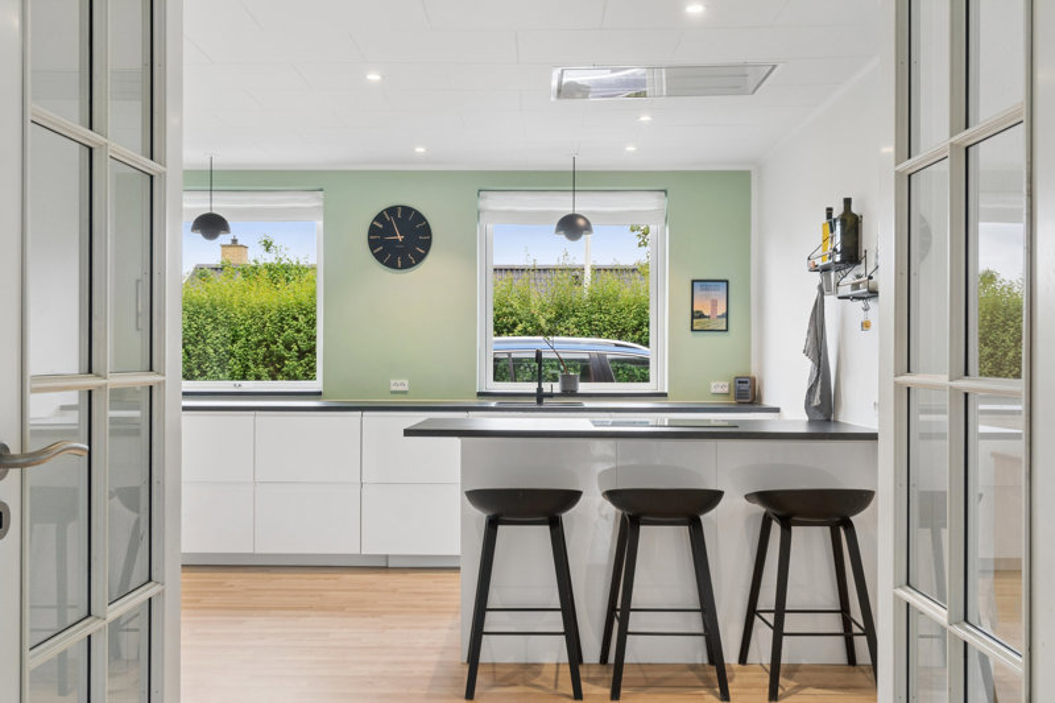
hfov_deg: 57.2
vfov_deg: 40.0
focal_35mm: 33
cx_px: 528
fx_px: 967
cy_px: 352
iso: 200
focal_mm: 22
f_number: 8
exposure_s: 1/30
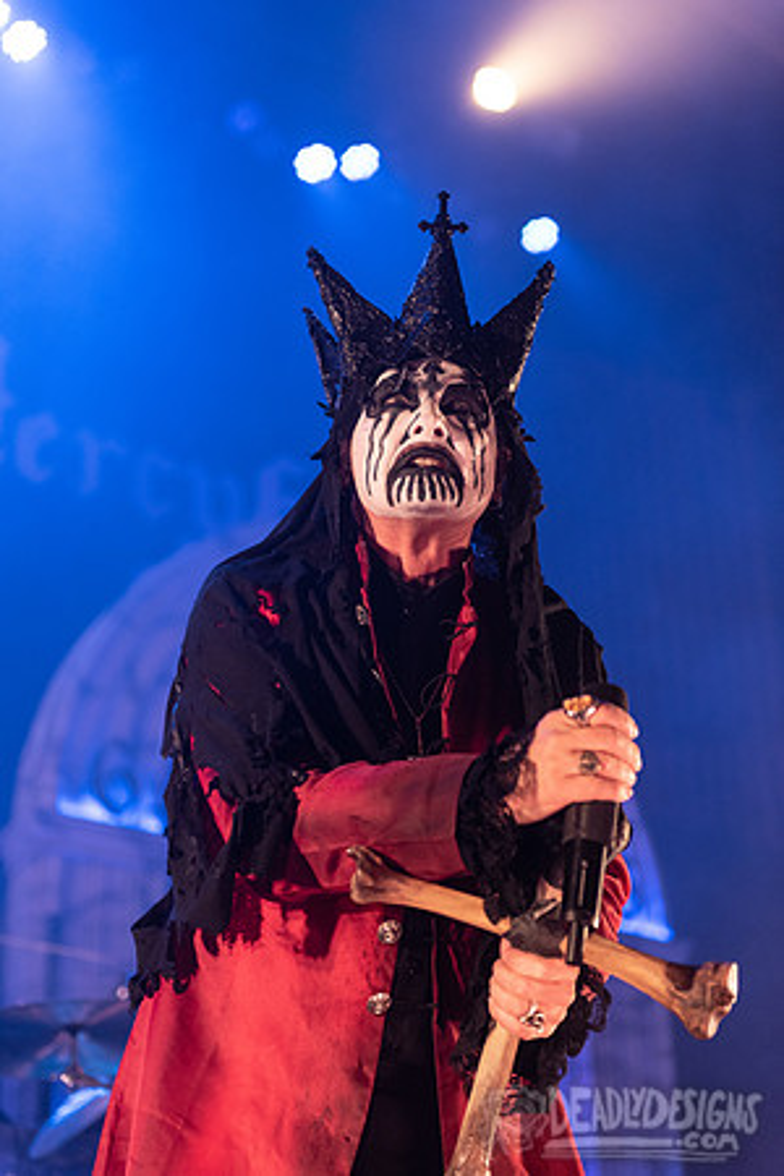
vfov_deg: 28.8
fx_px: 2286
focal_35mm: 70
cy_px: 588
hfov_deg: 19.5
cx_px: 392
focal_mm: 70
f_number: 3.2
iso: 2000
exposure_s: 1/320
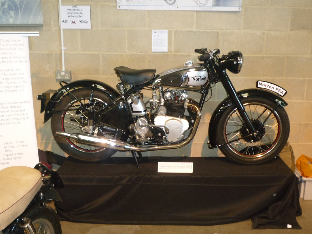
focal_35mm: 37
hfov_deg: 50.1
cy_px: 117
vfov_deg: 38.7
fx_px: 333
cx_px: 156
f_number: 2.8
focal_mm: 4.5
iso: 160
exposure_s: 1/30
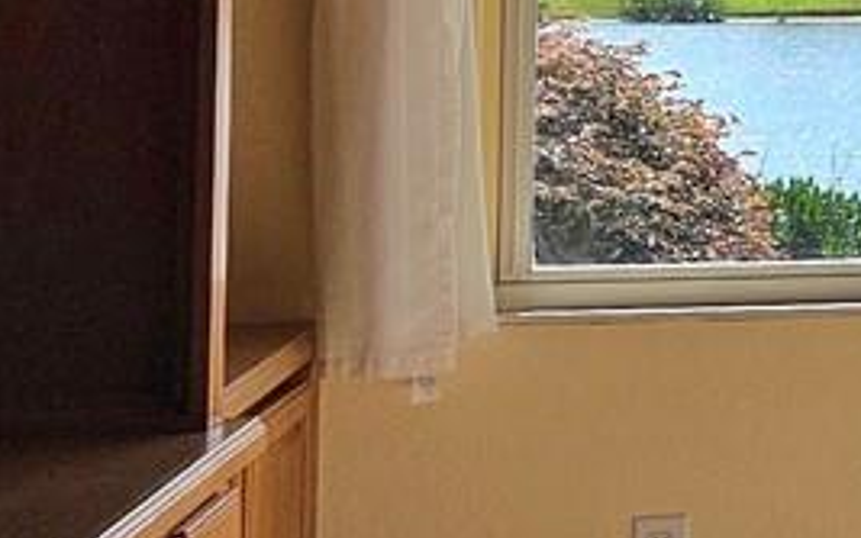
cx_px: 2551
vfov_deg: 8.9
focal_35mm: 146
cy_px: -81
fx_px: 3427
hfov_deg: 10.4
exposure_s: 1/625
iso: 10
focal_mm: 6.3
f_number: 1.7
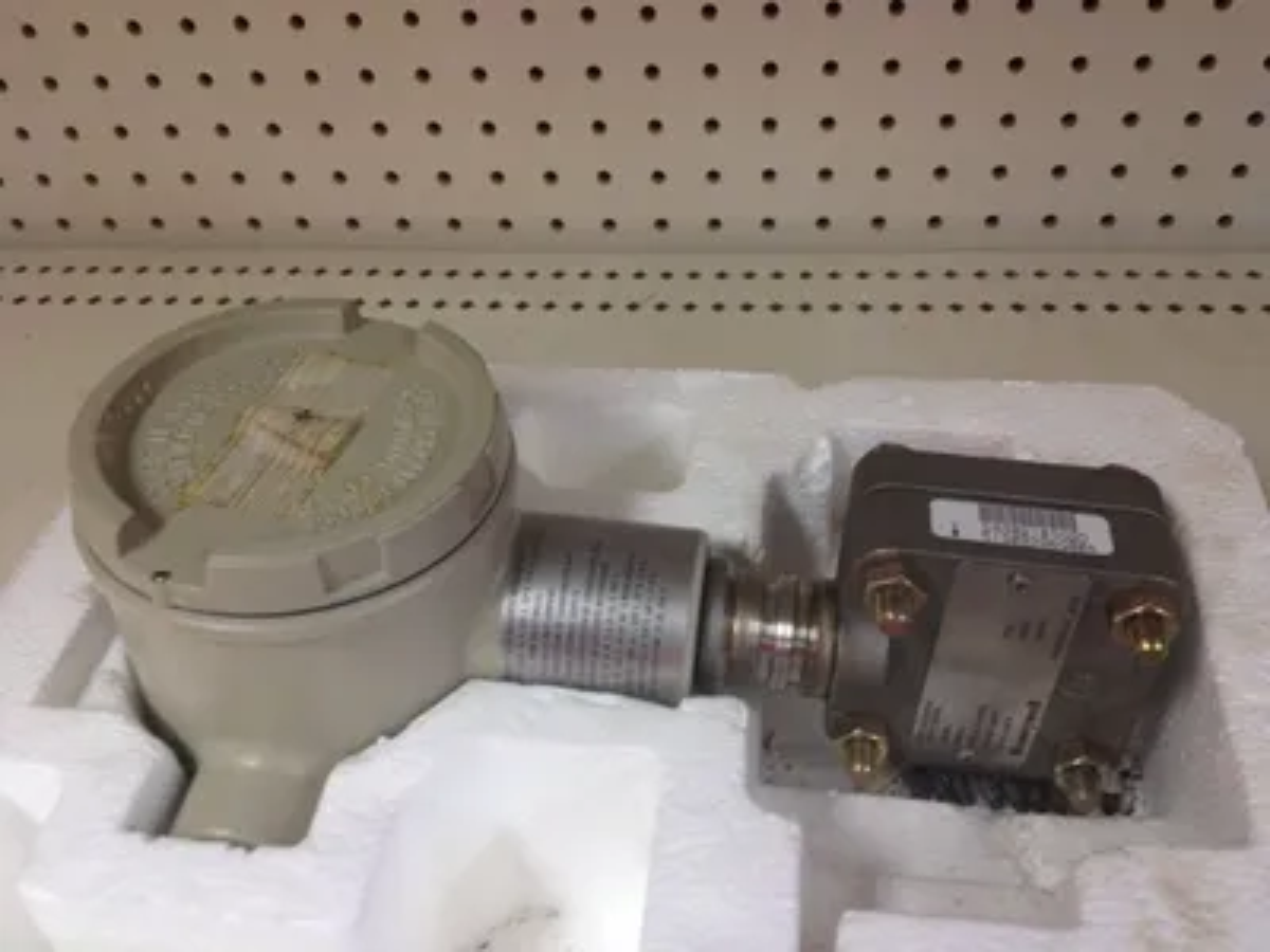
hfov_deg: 52.6
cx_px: 635
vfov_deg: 40.7
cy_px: 476
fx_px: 1284
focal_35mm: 35
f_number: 2.4
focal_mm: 4.28
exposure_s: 1/24
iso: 50
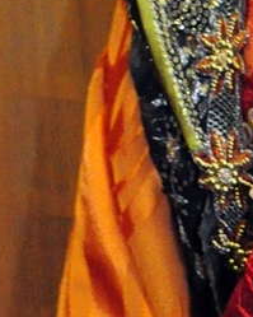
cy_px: -317
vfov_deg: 6.9
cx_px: 592
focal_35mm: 271
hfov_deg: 5.5
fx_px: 2538
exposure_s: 1/25
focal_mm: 32
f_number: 6.3
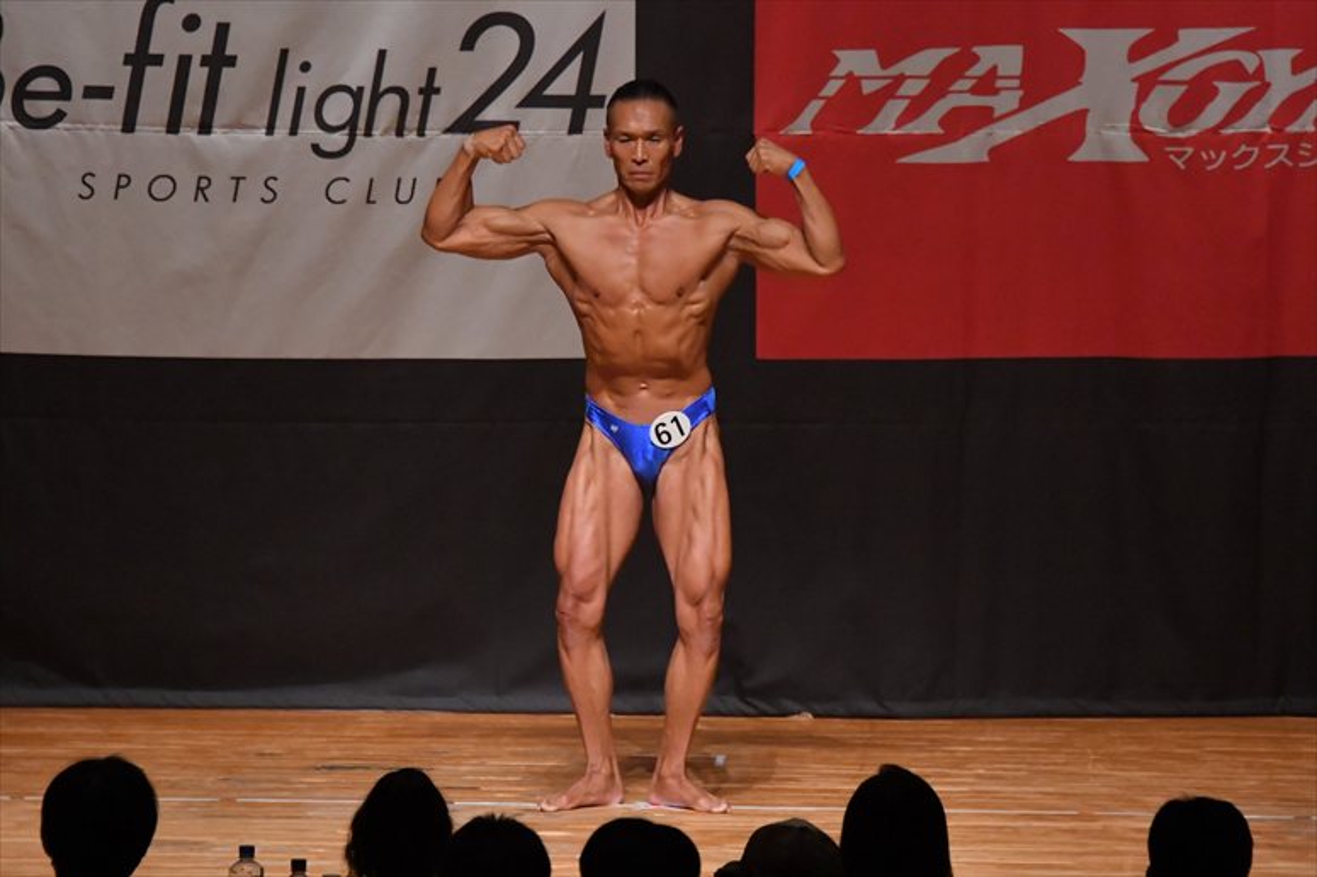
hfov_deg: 7.6
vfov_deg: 5.1
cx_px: 658
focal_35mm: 270
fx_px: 9873
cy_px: 438
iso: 8000
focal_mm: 180
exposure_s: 1/400
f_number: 5.6
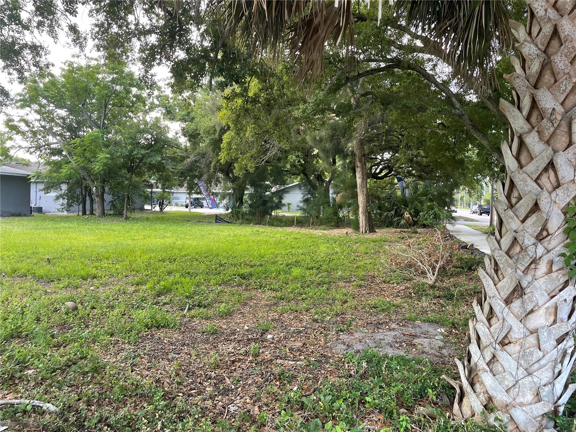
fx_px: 433
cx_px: 288
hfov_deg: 67.3
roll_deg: -1.3
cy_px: 216
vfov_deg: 53.1
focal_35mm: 26
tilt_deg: -1.1
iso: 64
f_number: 1.6
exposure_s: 1/121
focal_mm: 4.2
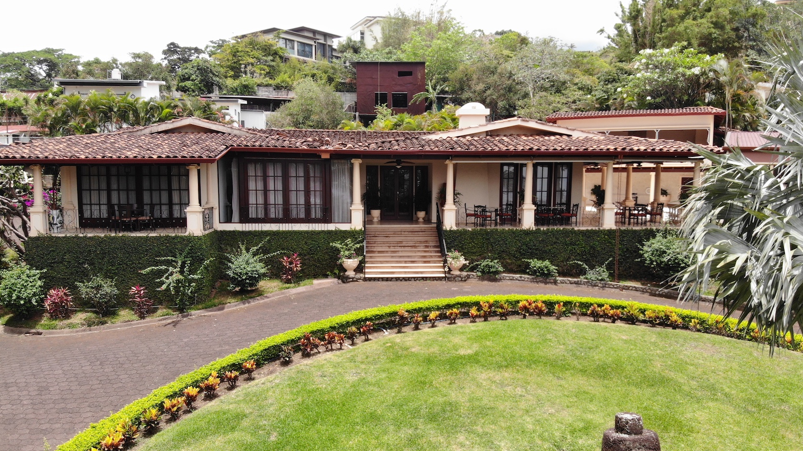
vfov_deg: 42.8
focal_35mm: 27
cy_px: 256
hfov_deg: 69.8
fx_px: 575
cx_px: 413
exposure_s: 1/408
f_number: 2.8
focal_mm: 4.5
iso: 100
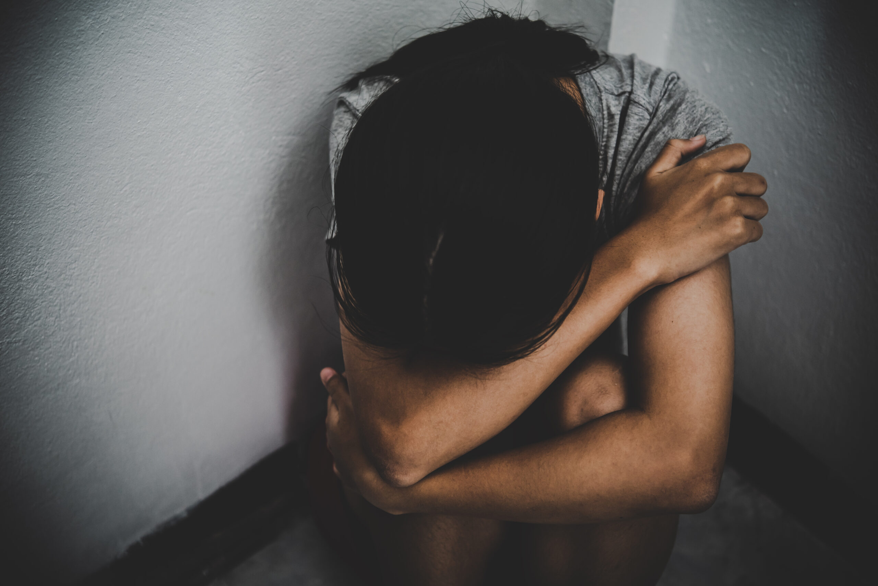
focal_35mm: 60
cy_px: 293
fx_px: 1464
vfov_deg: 22.6
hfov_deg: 33.4
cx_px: 439
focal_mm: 60
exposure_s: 1/125
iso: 400
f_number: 2.8
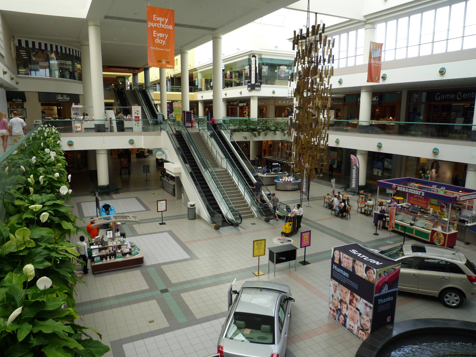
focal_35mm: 25
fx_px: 344
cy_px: 178
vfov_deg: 54.9
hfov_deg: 69.4
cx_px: 238
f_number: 2.8
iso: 100
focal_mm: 4.4
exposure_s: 1/200
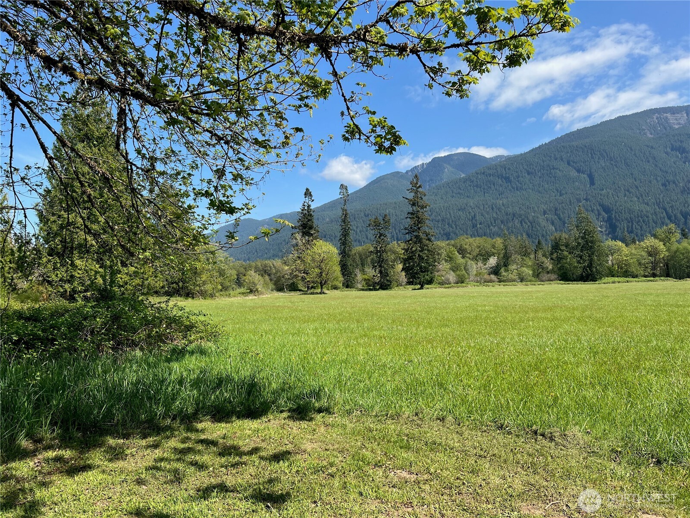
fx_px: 518
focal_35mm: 26
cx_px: 345
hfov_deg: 67.3
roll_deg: +1.8
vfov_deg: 53.1
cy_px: 259
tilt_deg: +3.3
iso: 50
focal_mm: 5.7
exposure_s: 1/2841
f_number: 1.5
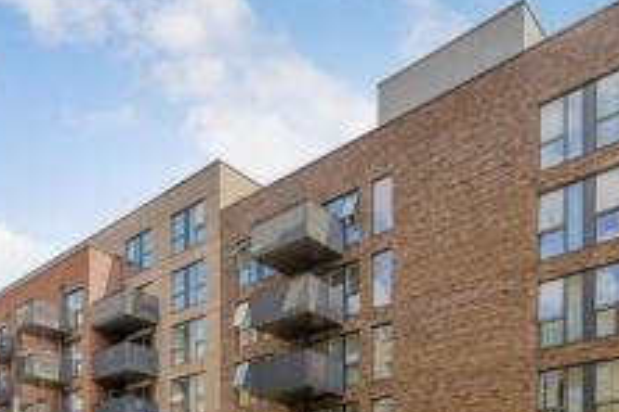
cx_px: 489
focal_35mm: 30
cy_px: 227
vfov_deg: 43.5
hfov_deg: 57.6
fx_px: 516
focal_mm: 14
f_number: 8
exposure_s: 1/200
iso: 100
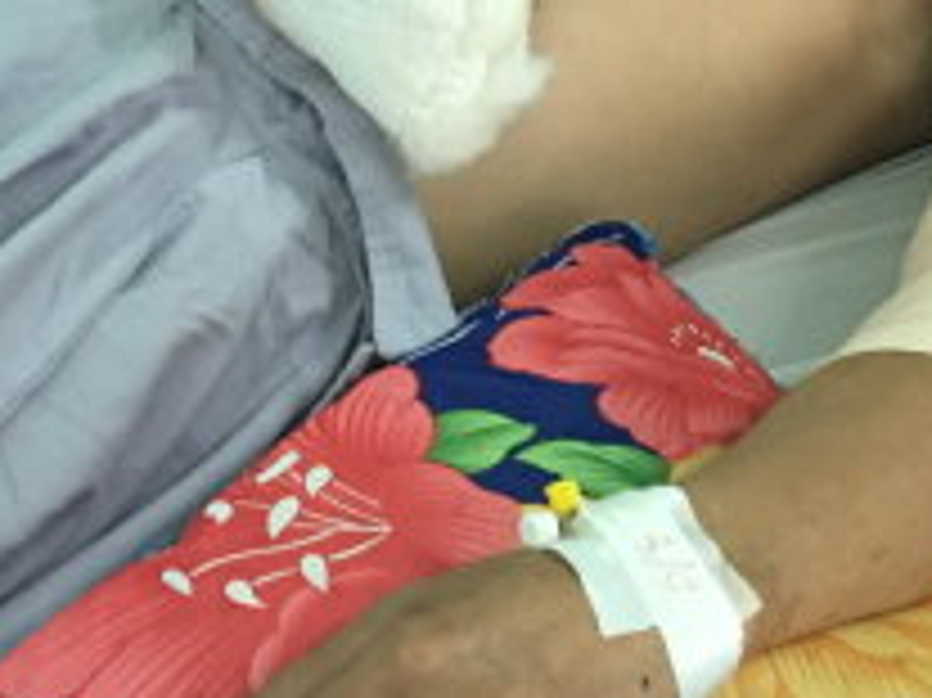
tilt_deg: -32.4
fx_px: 2502
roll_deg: -2.3
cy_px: -32
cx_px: 471
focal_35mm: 93
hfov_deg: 21.1
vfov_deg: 15.5
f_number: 2.2
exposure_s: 1/10
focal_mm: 4.15
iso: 80
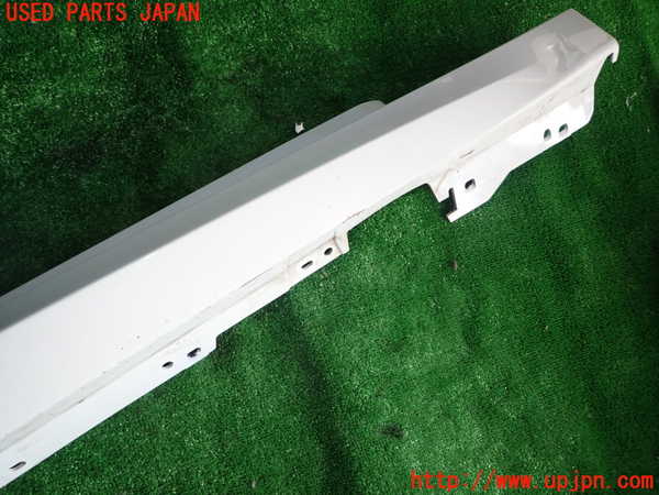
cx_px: 330
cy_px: 248
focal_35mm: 25
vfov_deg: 54.9
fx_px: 476
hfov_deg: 69.4
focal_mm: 4.5
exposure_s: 1/30
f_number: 5.6
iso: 100
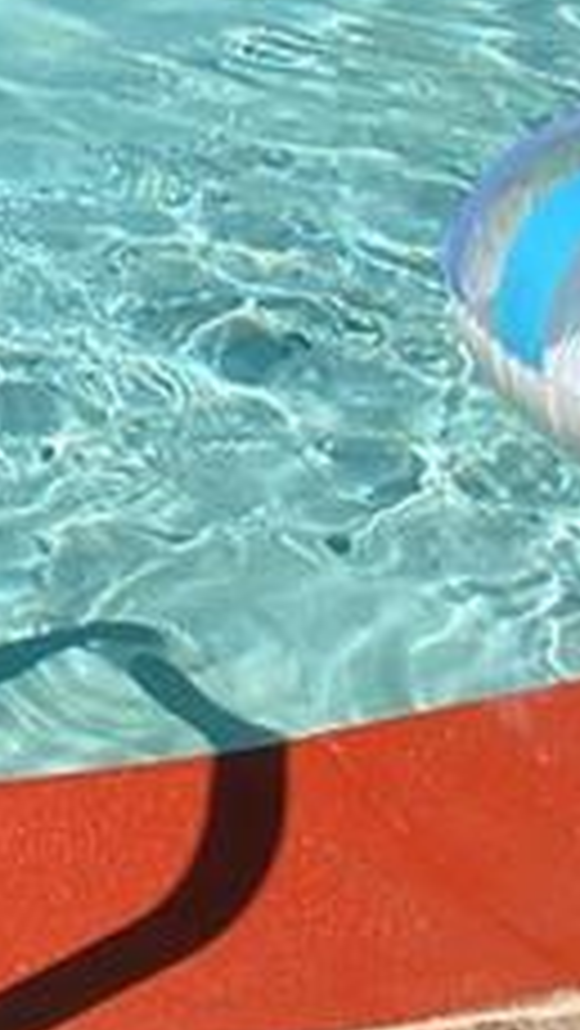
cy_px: -828
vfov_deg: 12.3
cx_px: -1164
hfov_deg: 6.8
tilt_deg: -8.6
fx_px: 4370
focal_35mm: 160
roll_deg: +0.0
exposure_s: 1/2288
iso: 25
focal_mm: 3.99
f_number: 1.8
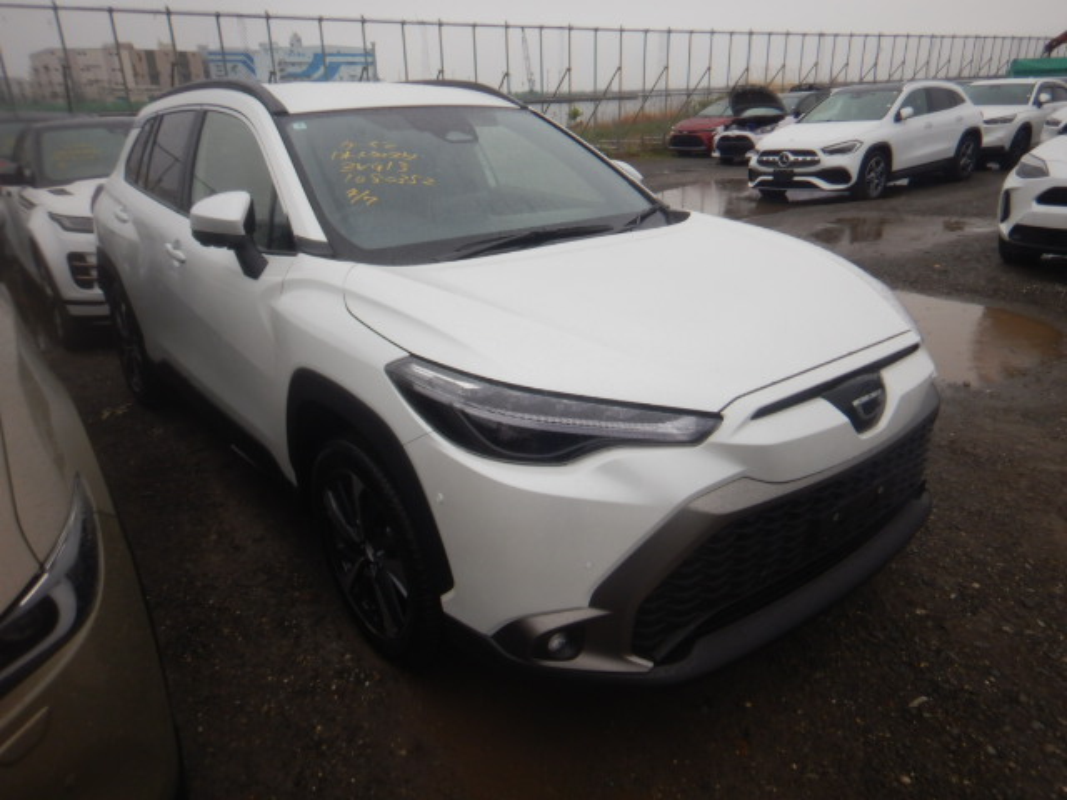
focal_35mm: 24
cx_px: 534
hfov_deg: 71.6
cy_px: 400
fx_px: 740
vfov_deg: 56.8
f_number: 2.8
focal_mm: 4.3
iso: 125
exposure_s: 1/320
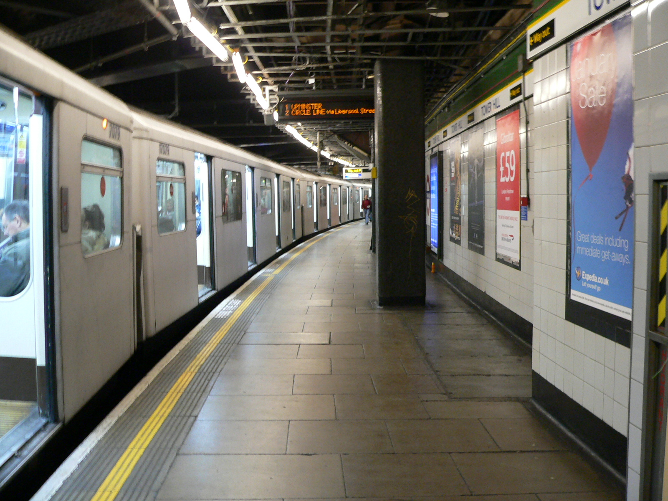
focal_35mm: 36
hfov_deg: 51.4
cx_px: 334
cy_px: 250
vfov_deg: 39.7
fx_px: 695
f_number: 2.8
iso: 200
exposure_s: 1/6
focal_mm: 6
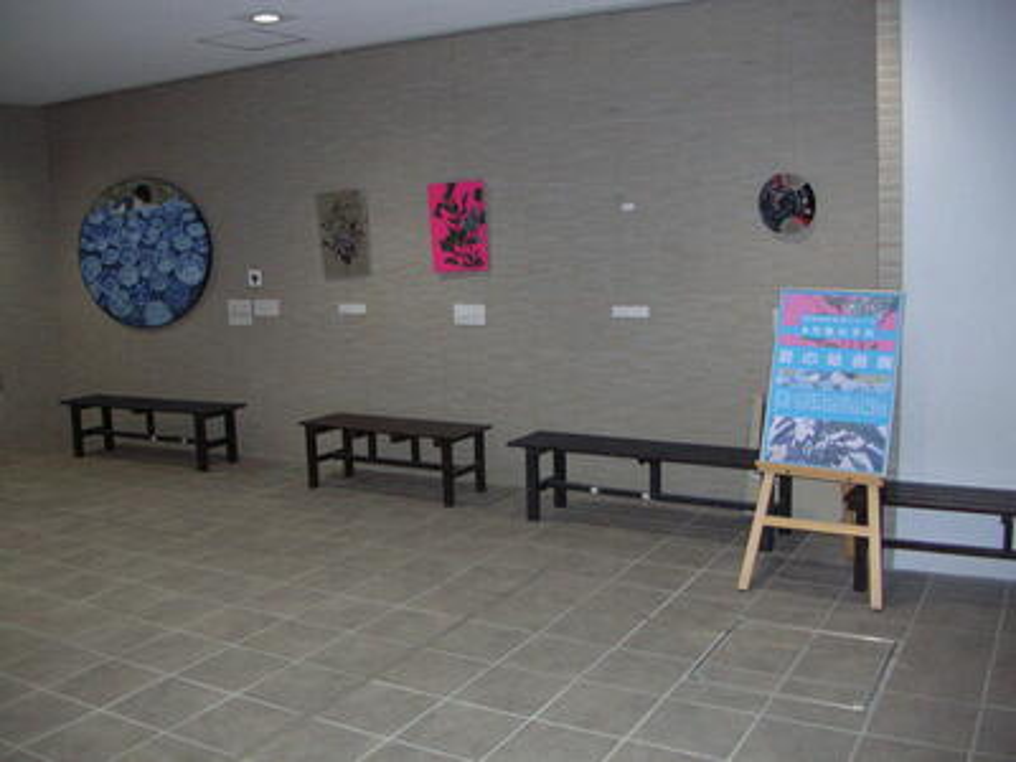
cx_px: 508
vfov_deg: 40.7
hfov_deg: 52.6
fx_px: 1027
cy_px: 381
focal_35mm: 35
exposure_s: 1/60.1
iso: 193
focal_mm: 5.8
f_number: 2.8
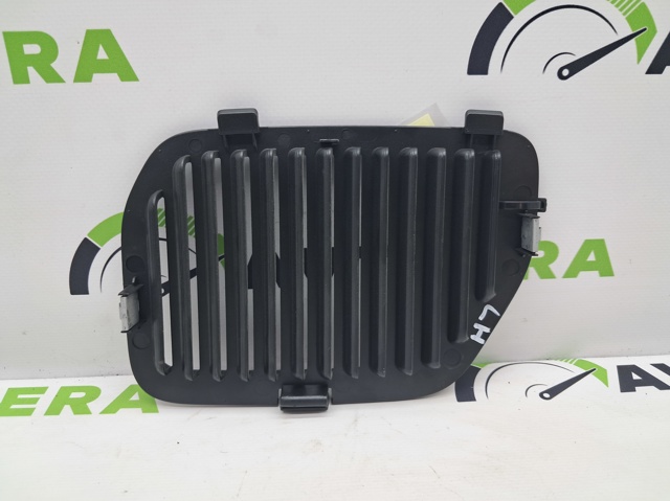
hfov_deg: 65.4
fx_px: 522
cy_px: 250
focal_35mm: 27
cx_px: 335
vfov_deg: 51.3
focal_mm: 4
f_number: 1.8
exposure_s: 1/60
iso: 50
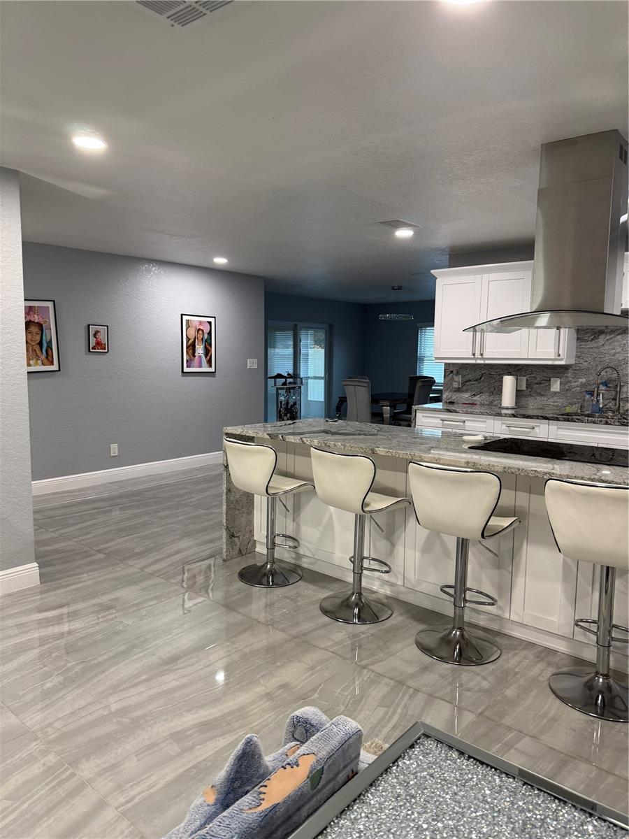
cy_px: 420
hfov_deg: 56.8
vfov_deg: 71.6
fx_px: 581
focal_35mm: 24
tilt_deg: -5.2
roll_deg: -0.5
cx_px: 314
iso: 160
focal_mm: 6.76
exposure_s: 1/60
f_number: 1.78
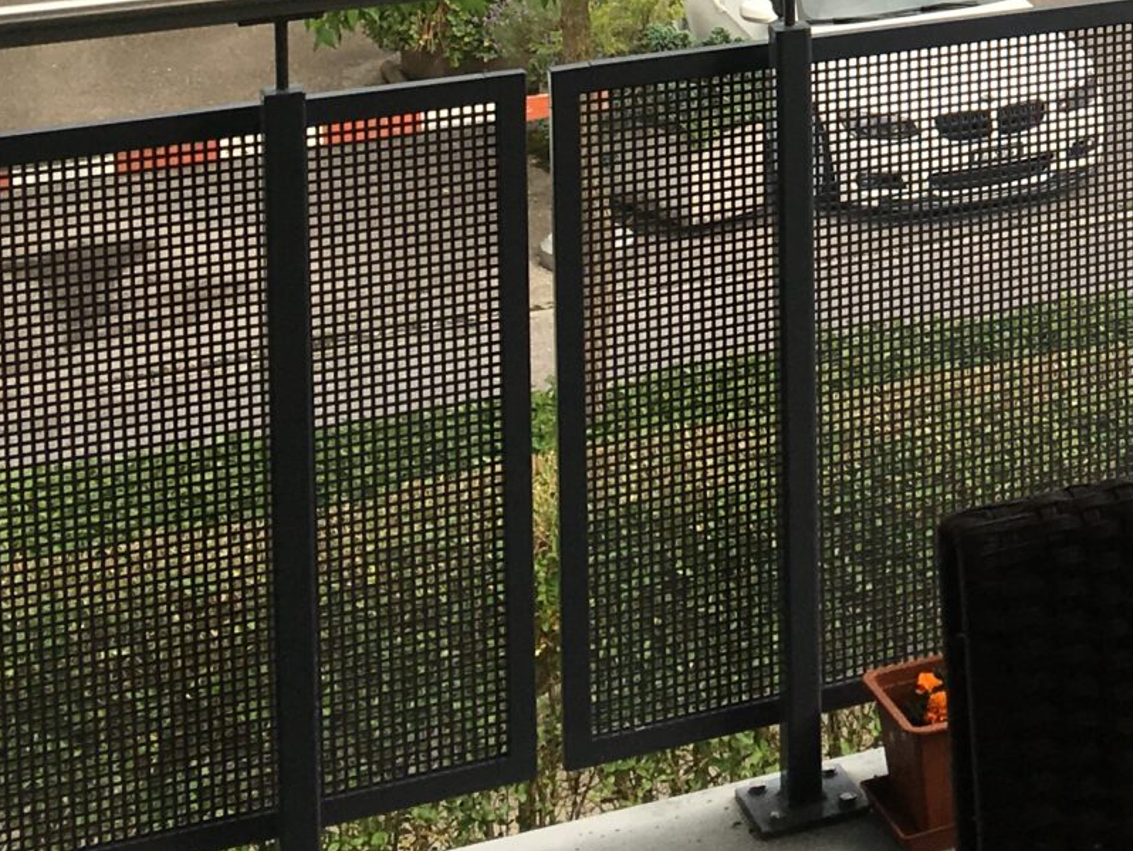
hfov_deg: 19.3
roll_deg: -1.3
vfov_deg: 14.7
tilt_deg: -4.3
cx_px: 1529
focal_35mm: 93
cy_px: -439
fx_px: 3045
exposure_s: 1/333
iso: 25
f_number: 2.2
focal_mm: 4.15
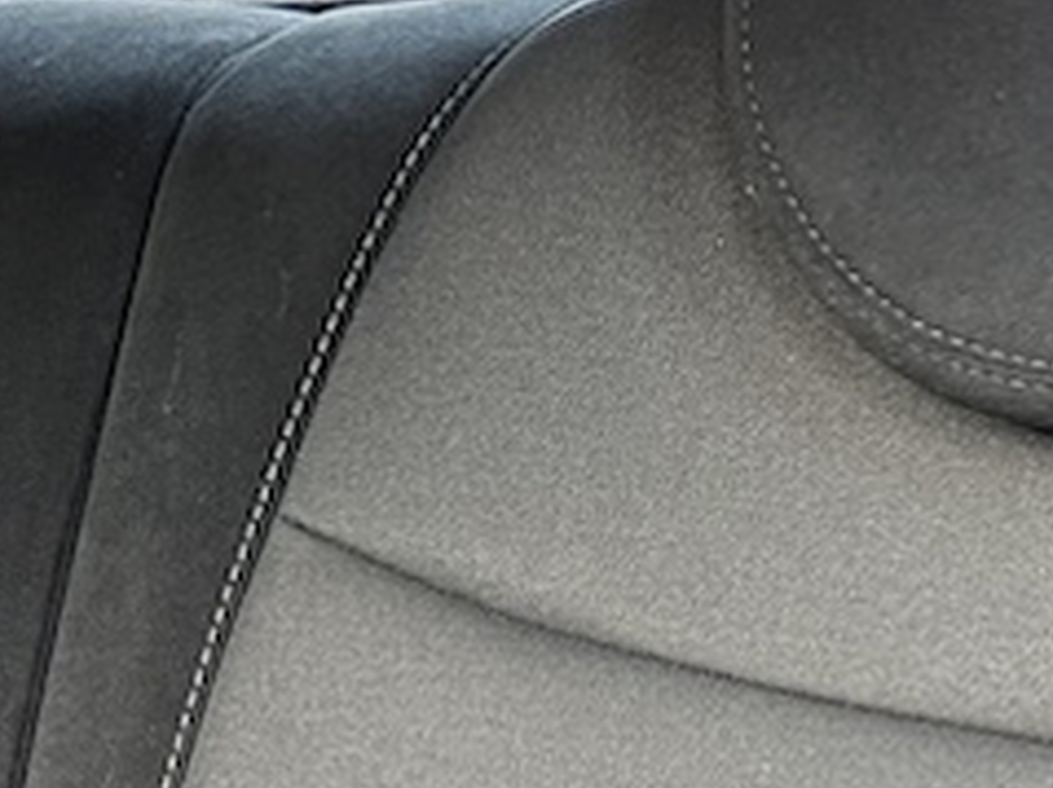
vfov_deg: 13.2
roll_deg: -1.9
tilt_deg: -11.6
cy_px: 986
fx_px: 3314
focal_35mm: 109
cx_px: 93
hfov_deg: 17.8
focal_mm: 5.7
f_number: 1.5
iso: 125
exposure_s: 1/66
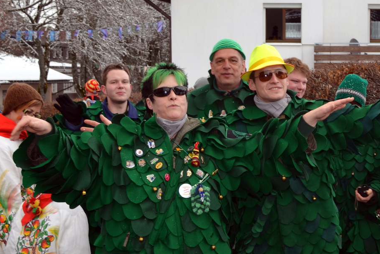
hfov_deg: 34.5
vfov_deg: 23.5
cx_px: 237
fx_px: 609
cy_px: 157
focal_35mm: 58
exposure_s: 1/160
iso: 100
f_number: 6.3
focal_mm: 29
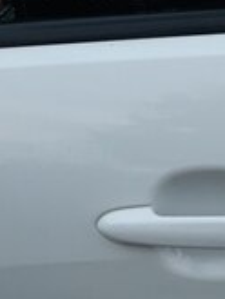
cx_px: 205
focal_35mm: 81
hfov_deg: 17.9
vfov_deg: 22.7
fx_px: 701
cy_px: 328
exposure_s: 1/50
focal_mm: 3.71
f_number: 1.7
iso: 100
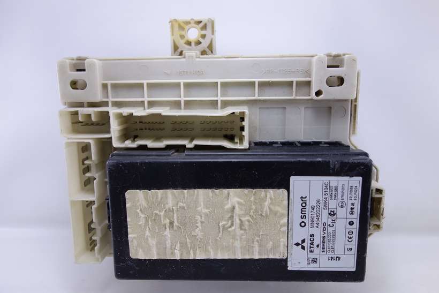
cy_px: 146
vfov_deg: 46.4
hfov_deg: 65.5
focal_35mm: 28
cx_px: 220
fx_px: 341
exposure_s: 1/100
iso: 125
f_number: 2.5
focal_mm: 10.4
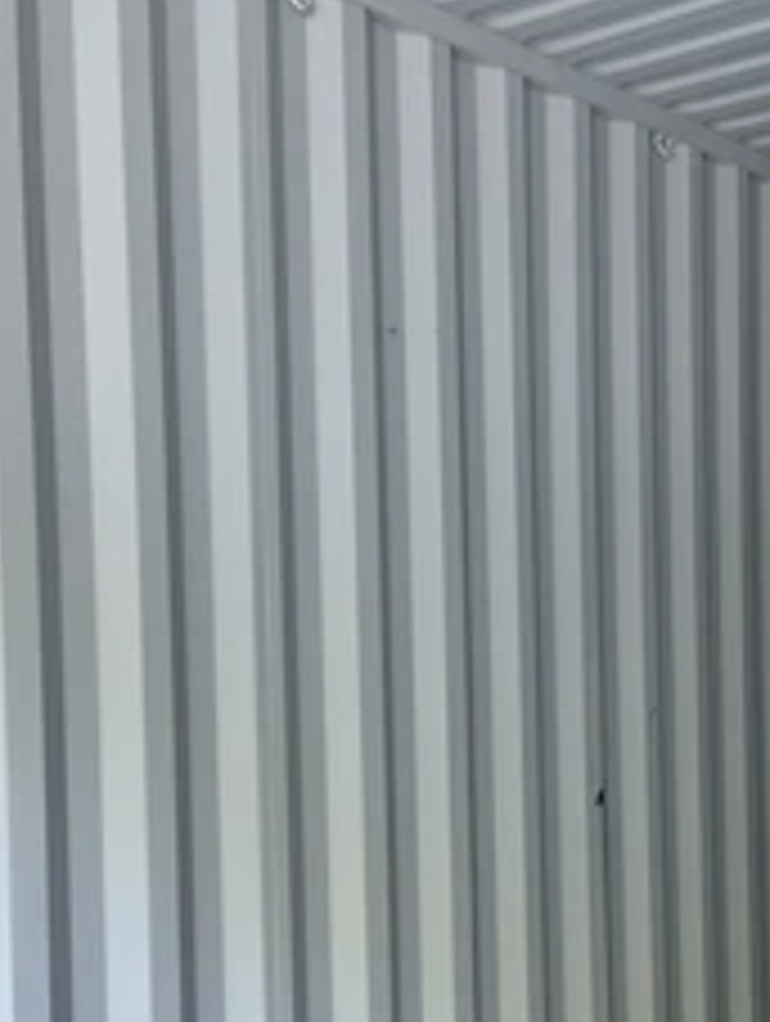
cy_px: 626
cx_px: 396
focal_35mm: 51
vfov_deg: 37.3
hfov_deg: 28.6
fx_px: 1508
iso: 125
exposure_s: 1/60
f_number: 1.8
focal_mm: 3
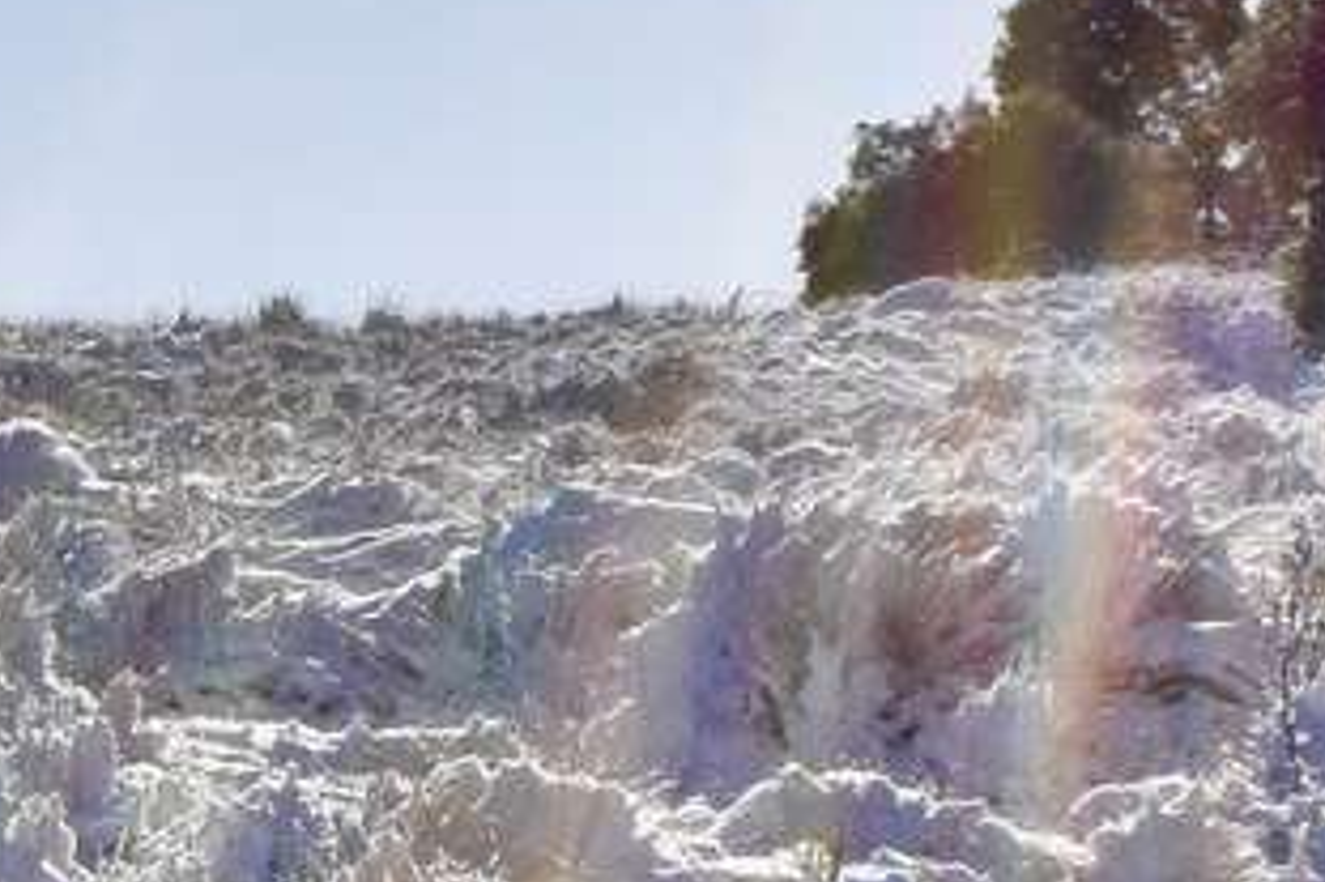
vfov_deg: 5.7
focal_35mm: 241
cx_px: -682
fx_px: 8865
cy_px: 1167
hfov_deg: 8.4
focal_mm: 26
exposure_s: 1/500
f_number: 11
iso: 200
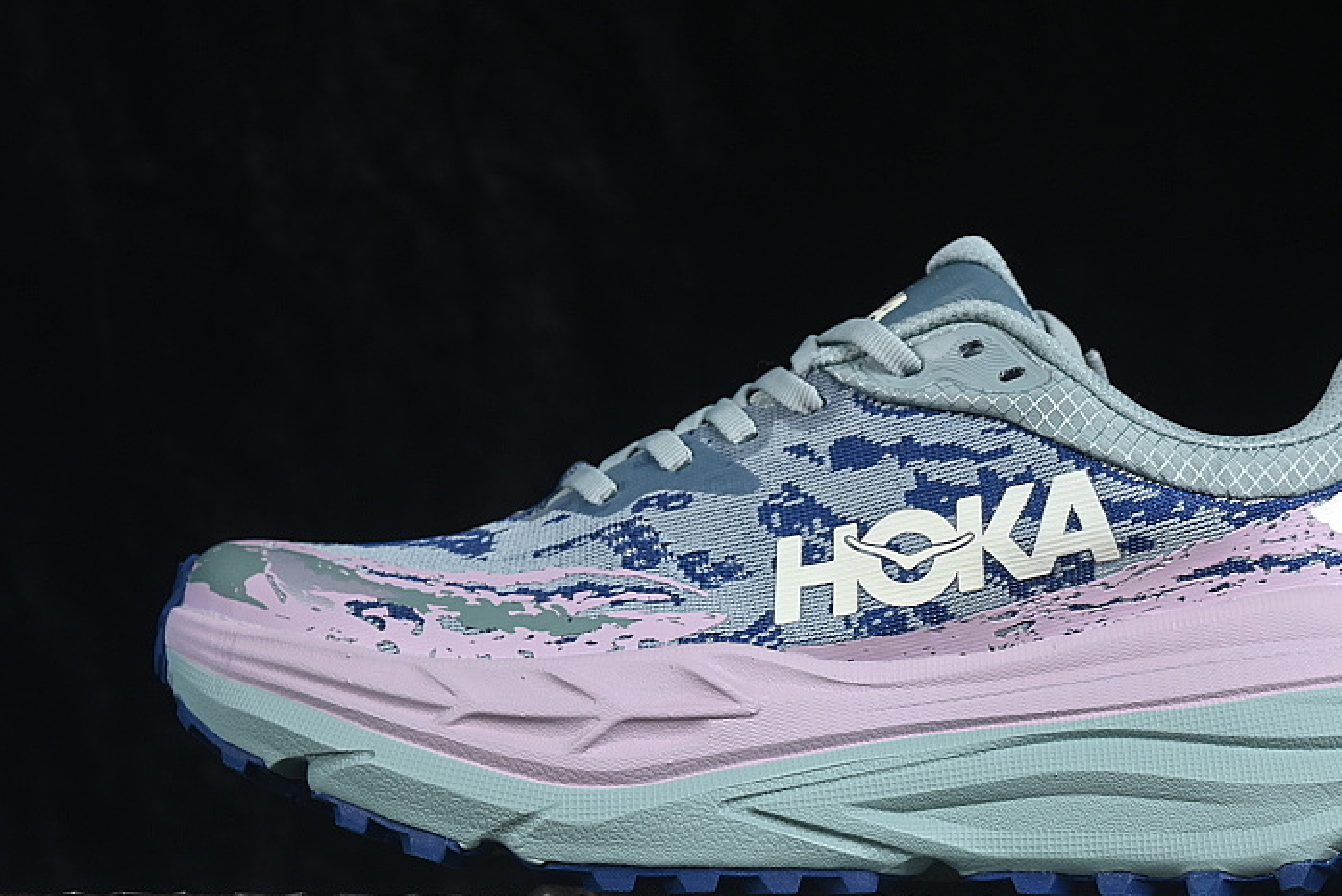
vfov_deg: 11.8
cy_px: 469
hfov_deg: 17.6
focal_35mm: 116
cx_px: 877
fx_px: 4326
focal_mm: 50
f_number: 8
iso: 160
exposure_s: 1/80
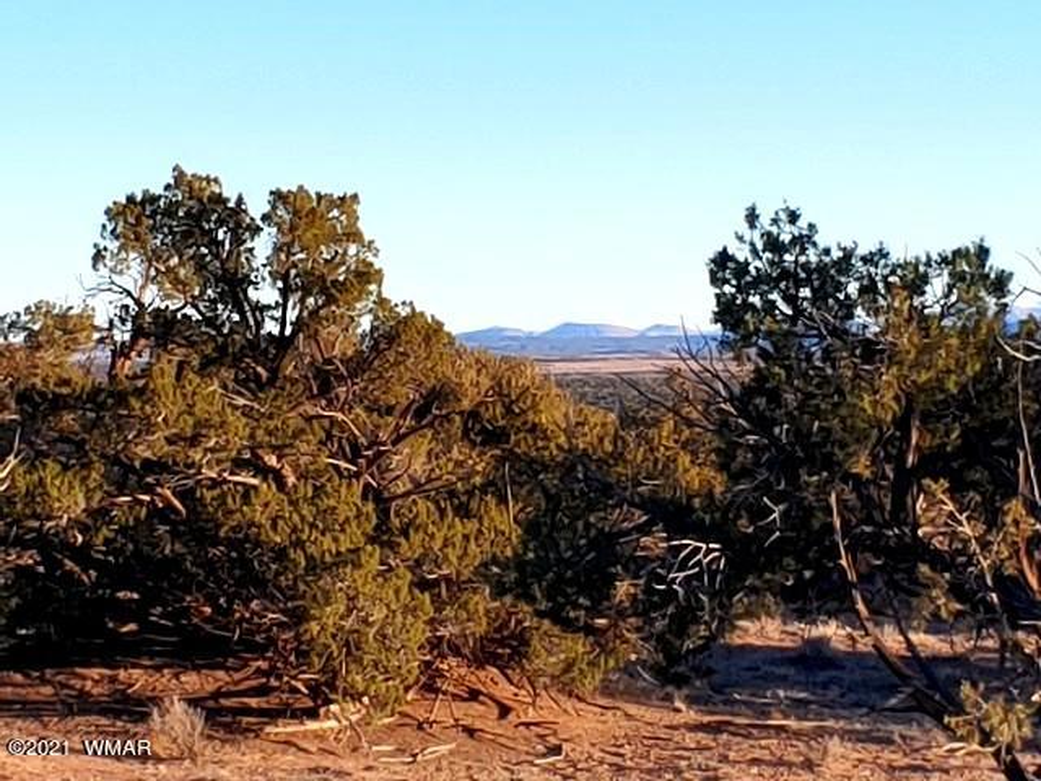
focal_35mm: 145
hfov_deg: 13.6
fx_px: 4361
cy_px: 390
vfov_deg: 10.2
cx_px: 520
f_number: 1.5
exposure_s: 1/1250
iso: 50
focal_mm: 4.23
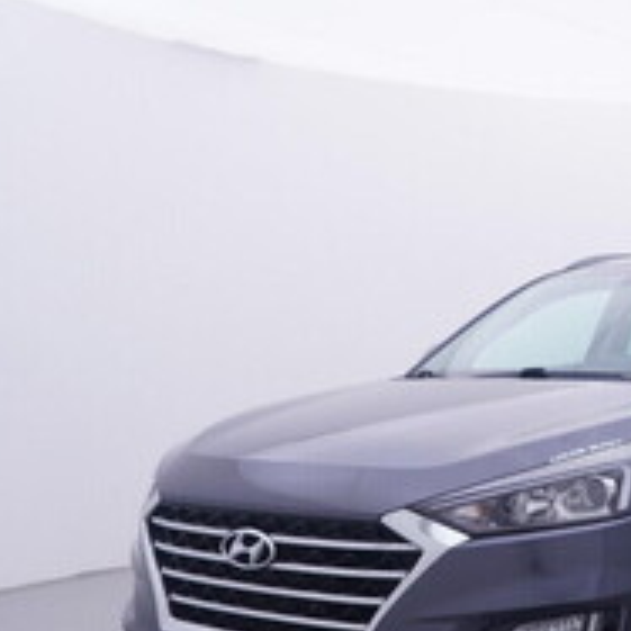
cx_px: 737
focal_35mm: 56
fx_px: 1160
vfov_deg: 30.2
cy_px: 420
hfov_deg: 27.2
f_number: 5
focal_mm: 15
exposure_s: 1/80
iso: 200
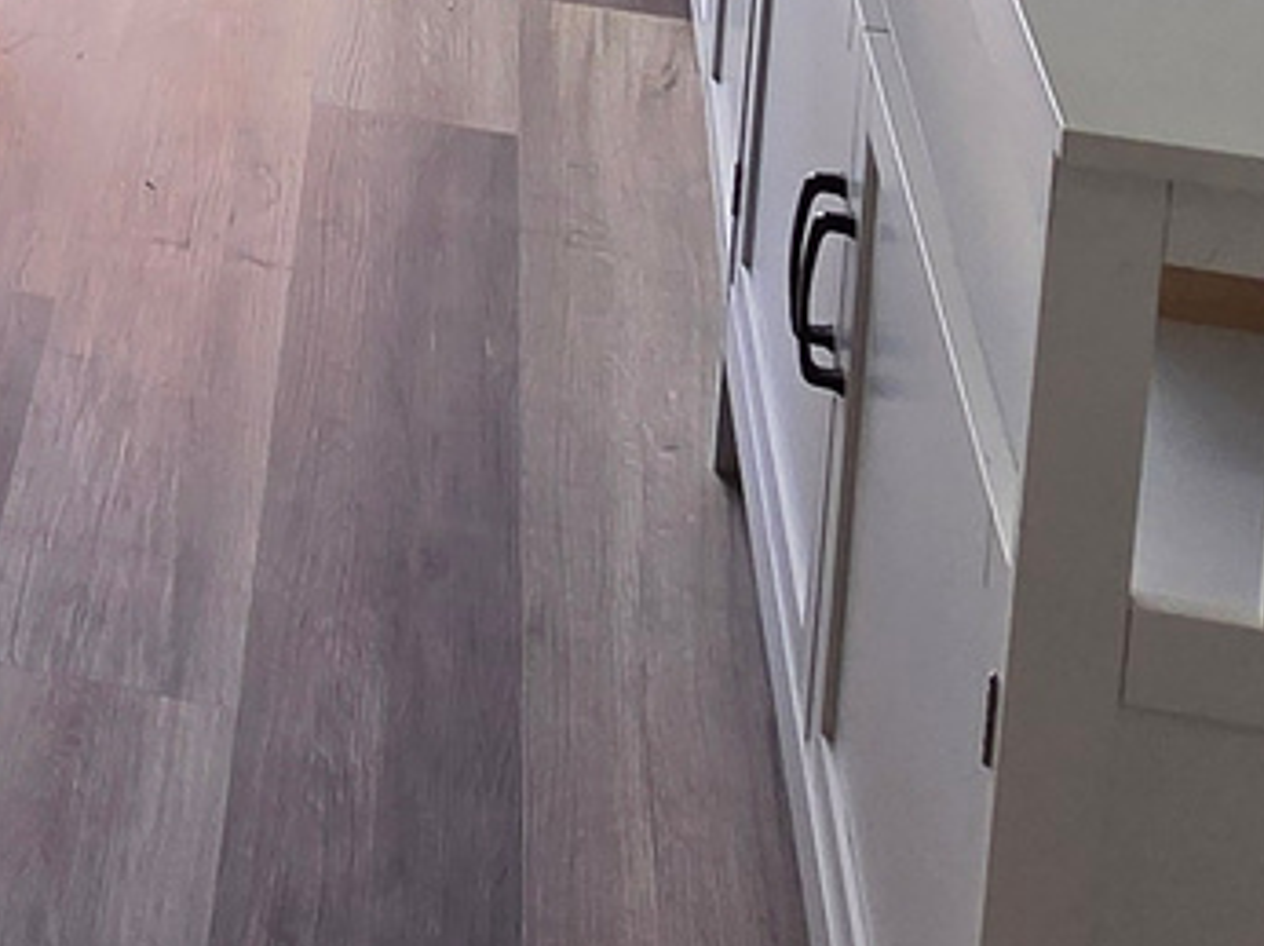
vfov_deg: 14.5
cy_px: -1136
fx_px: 2810
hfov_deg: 23.3
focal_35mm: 77
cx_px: -230
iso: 50
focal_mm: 2.2
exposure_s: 1/120
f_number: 2.2
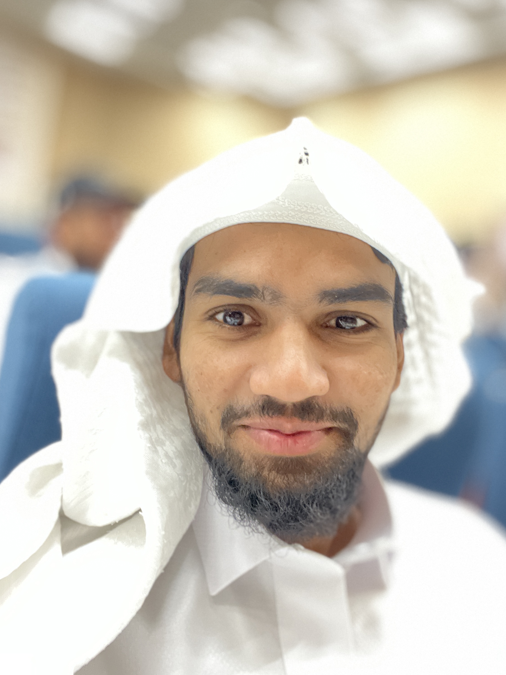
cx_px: 253
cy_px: 333
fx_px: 604
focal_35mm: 31
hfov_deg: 45.4
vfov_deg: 58.3
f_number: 2.2
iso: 800
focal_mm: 2.71
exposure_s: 1/18
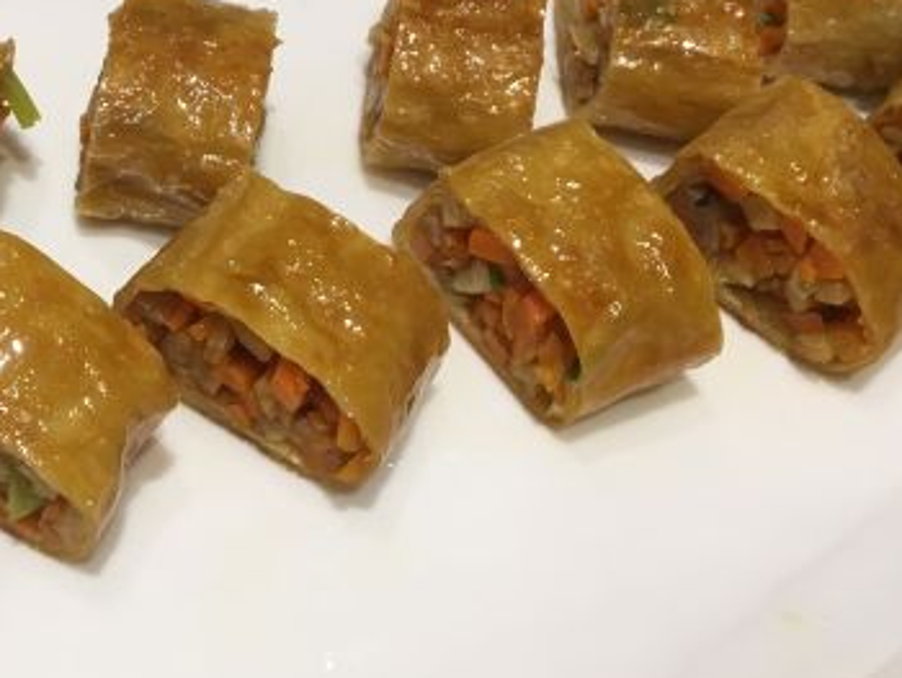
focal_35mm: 58
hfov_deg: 32.5
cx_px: 219
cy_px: 277
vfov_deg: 25.2
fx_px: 1512
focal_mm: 4.15
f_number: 2.2
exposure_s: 1/33
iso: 40
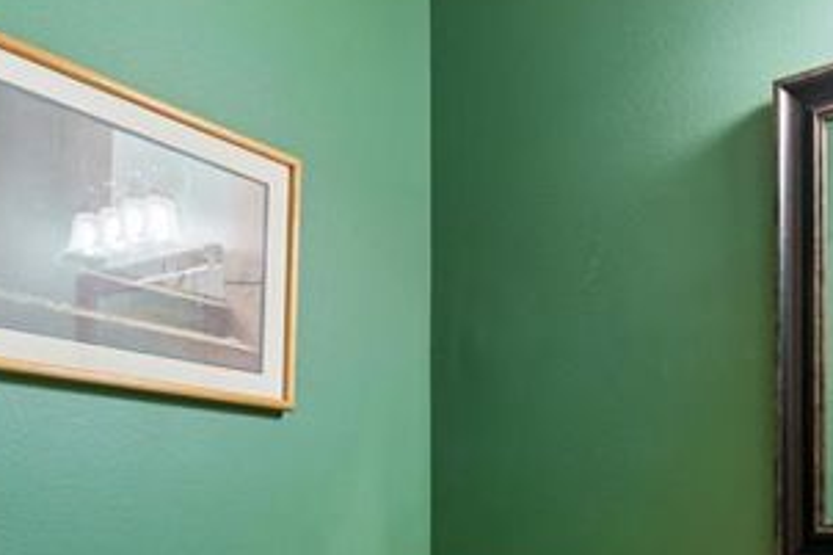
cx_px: 581
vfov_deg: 35.2
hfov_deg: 53.0
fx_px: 809
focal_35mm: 35
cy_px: 520
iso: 100
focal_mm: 10
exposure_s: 1/1.67
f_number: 7.1
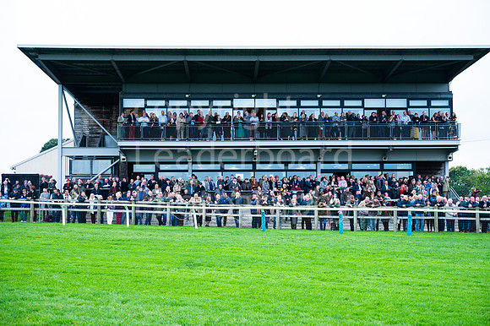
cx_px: 245
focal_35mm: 52
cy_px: 163
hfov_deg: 38.2
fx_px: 707
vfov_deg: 26.0
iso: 500
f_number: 4
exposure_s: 1/500
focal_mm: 52
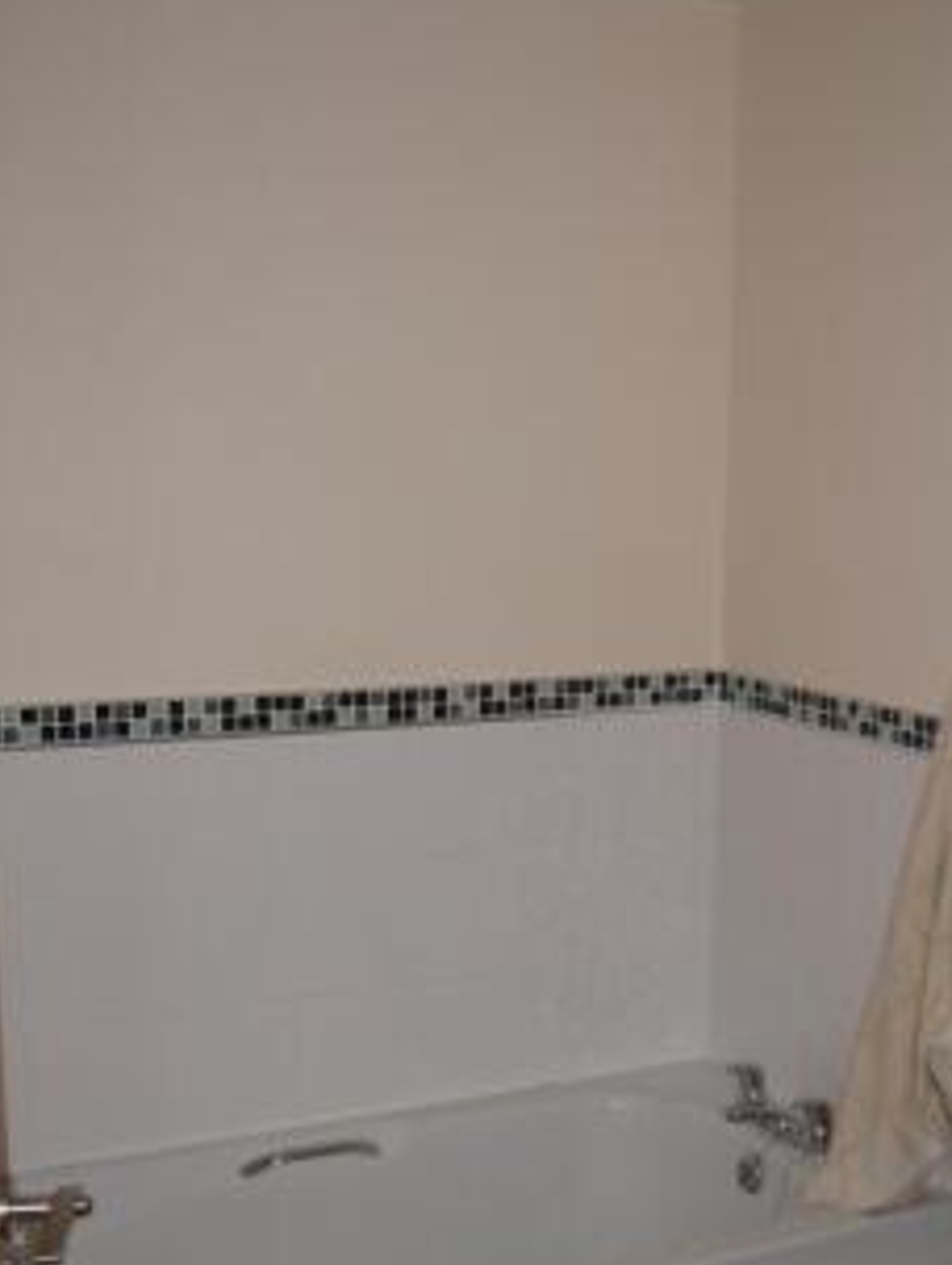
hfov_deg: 29.6
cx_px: 610
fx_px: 1793
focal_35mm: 49
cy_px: 808
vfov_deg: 38.6
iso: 200
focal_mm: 6.2
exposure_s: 1/30
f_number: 3.6
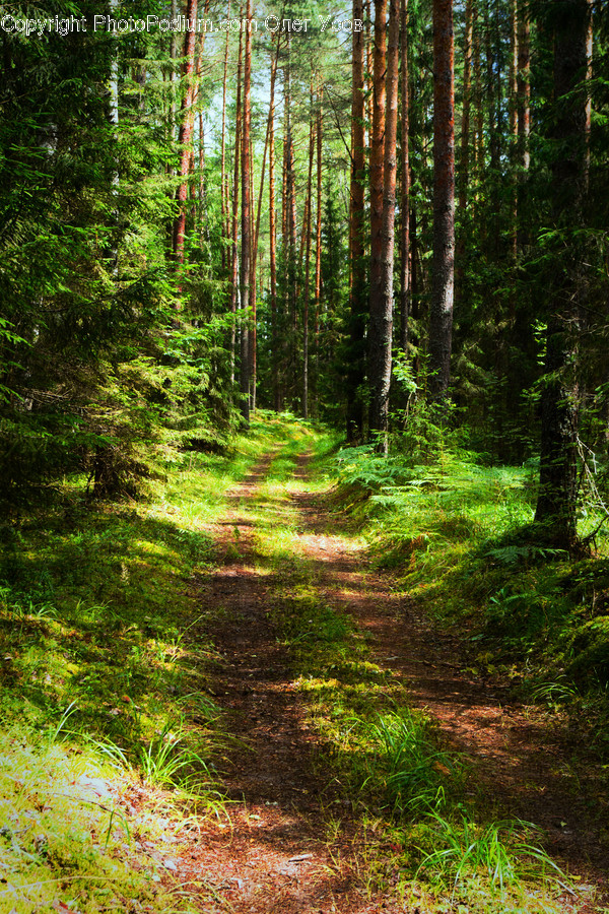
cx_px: 304
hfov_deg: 29.9
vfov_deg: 43.6
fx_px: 1142
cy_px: 457
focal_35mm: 45
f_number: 8
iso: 100
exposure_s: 1/80
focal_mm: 30
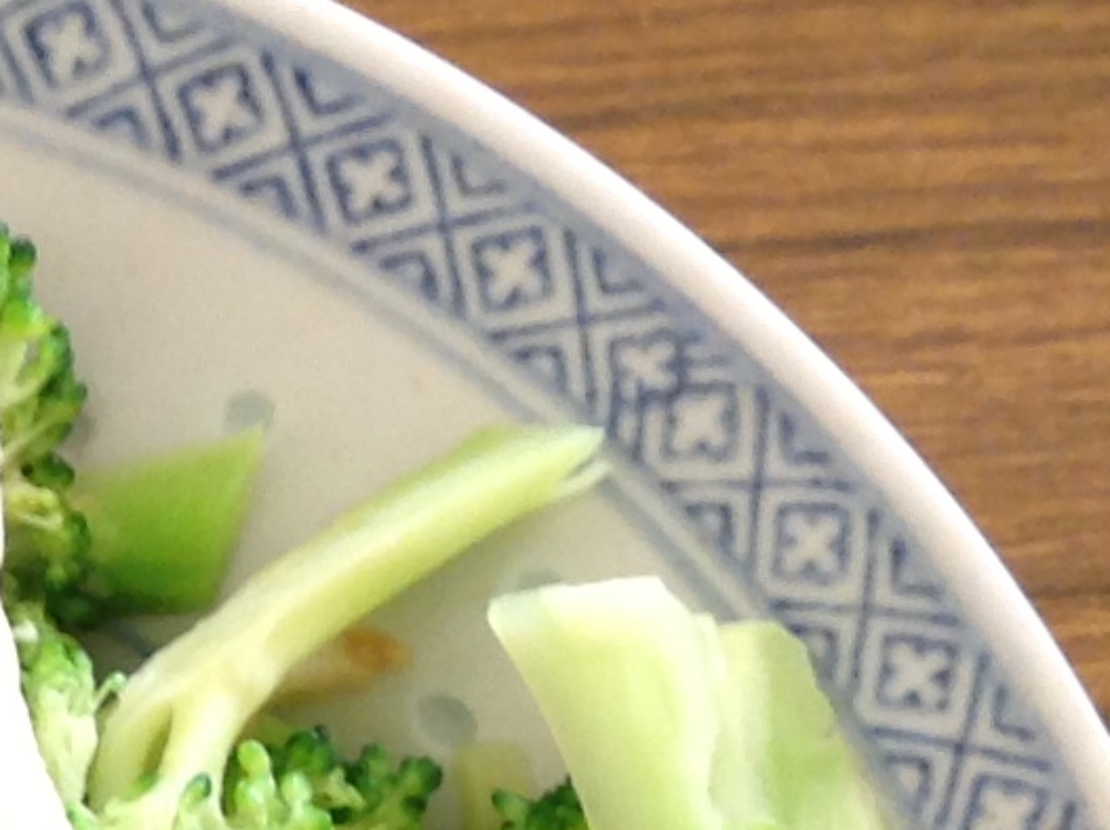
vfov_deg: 8.2
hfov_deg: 11.0
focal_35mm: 172
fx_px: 5509
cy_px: 1652
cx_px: -626
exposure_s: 1/15
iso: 80
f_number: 2.4
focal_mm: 4.28
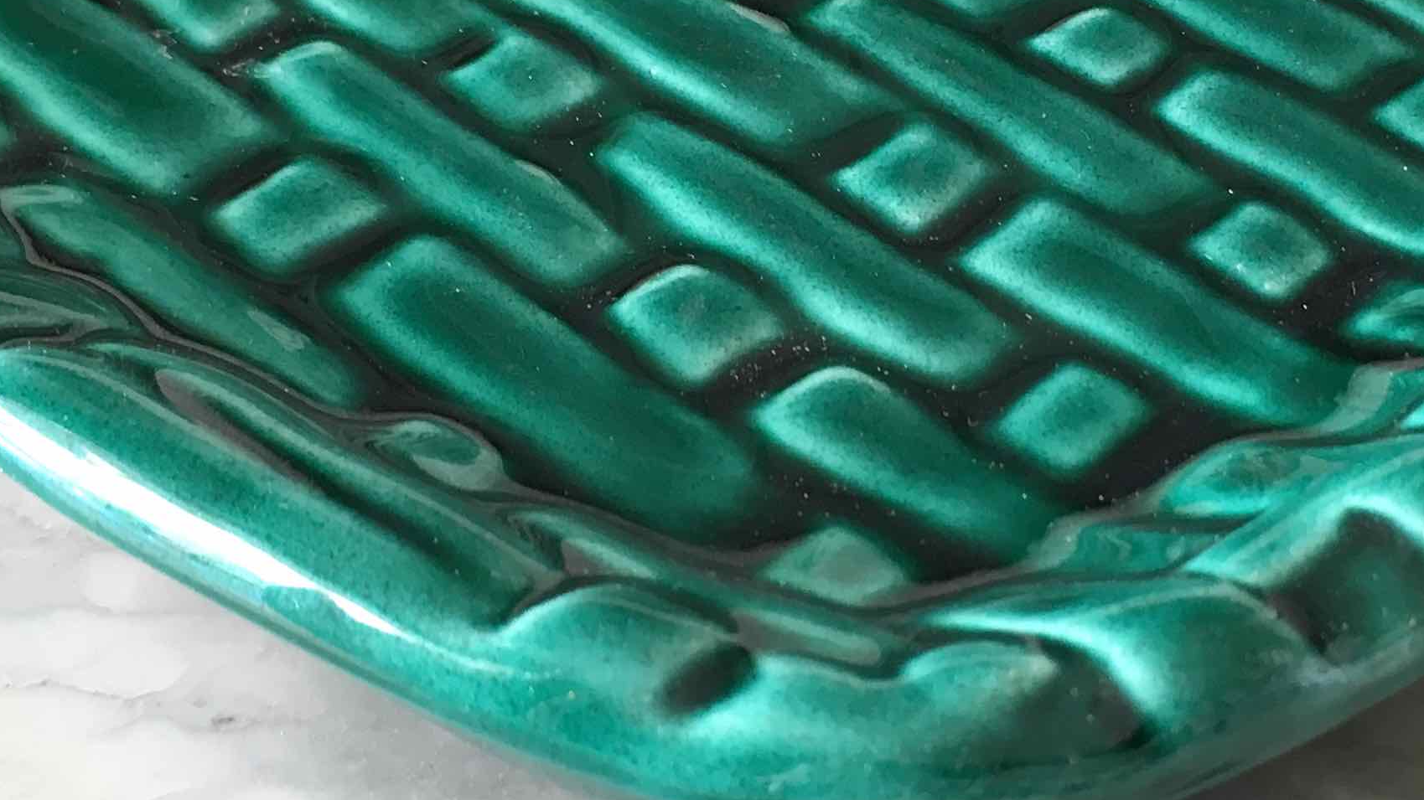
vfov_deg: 16.1
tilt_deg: -41.3
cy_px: 266
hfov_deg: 28.2
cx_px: 824
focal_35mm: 75
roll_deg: -1.7
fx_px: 2831
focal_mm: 4.15
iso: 64
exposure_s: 1/33
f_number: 2.2
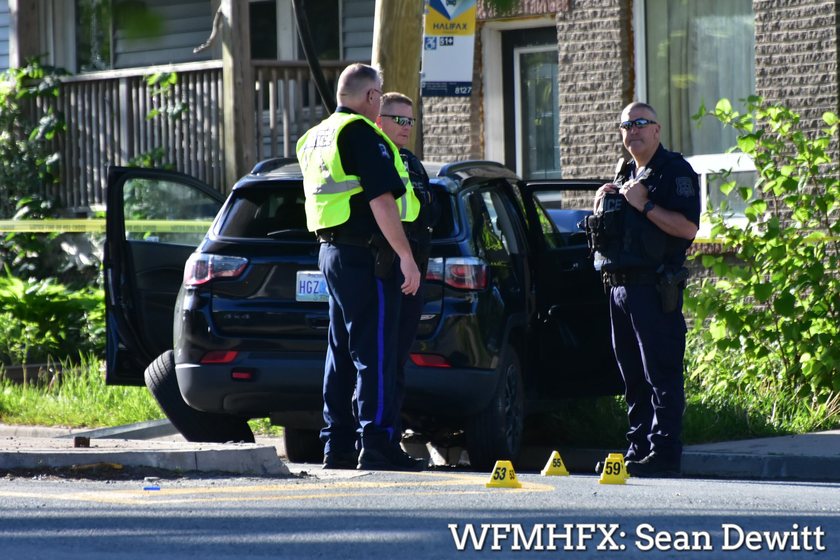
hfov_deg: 4.6
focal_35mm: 450
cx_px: 420
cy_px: 280
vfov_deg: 3.1
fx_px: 10500
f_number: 6.3
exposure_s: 1/1000
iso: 1000
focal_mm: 300
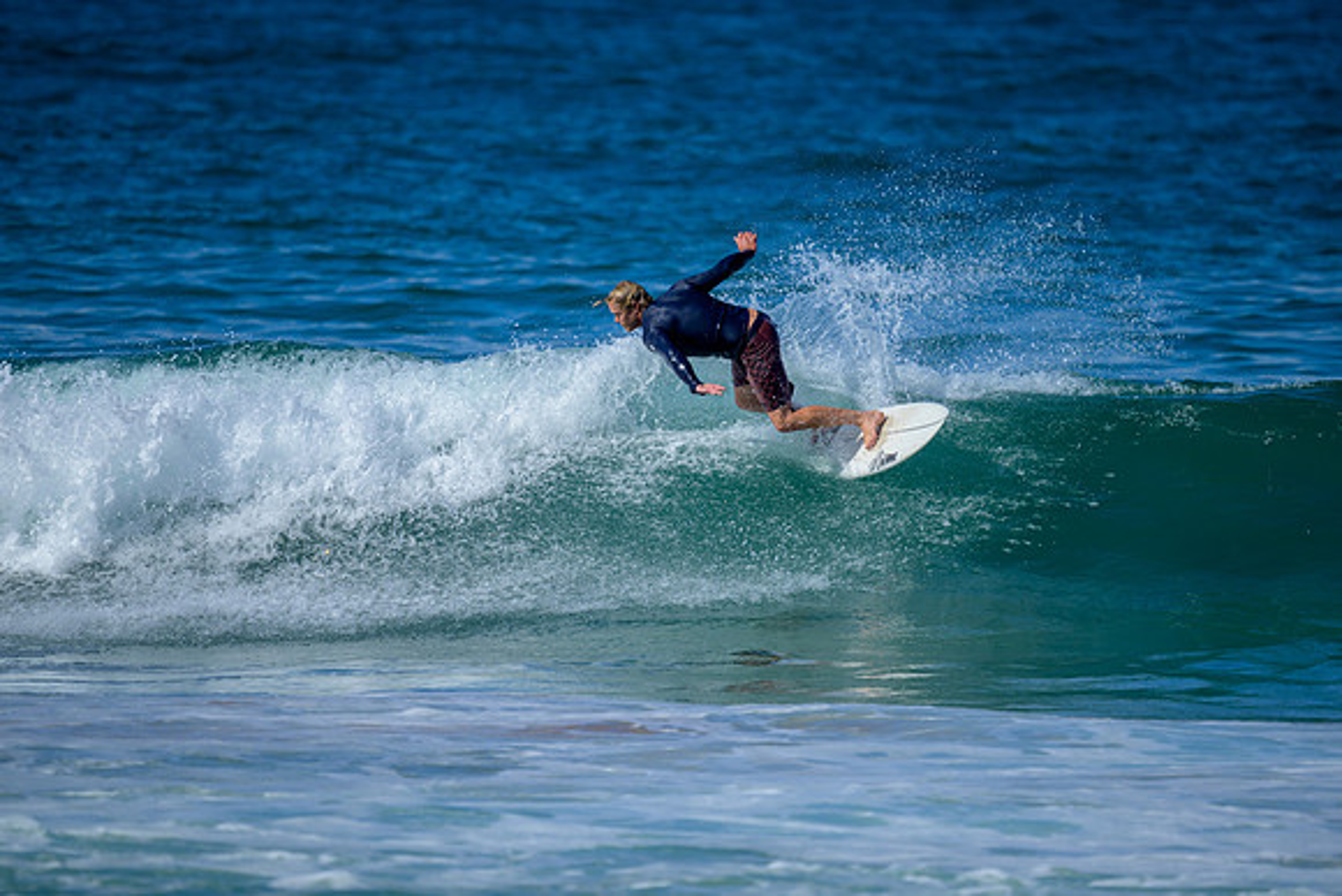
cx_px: 671
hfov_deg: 2.6
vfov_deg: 1.7
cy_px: 448
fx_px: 29828
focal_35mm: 800
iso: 250
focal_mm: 800
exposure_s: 1/2500
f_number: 6.3
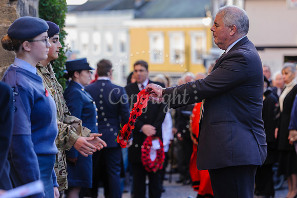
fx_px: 1260
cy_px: 86
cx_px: 168
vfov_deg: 9.0
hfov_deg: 13.4
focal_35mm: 153
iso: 800
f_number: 4
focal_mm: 135
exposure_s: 1/250
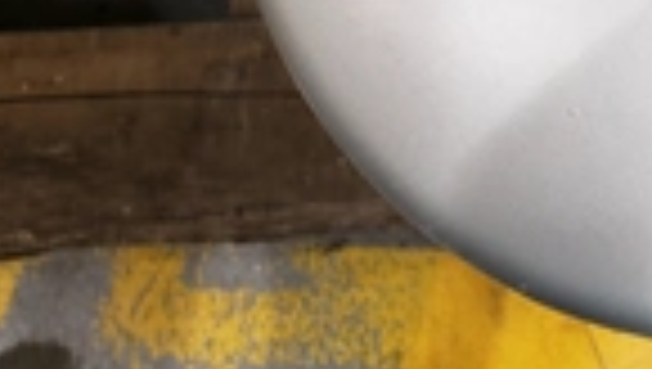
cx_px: 760
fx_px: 1350
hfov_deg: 24.8
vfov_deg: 14.4
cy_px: -202
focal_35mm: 78
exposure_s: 1/60
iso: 160
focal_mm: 4.3
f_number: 2.4
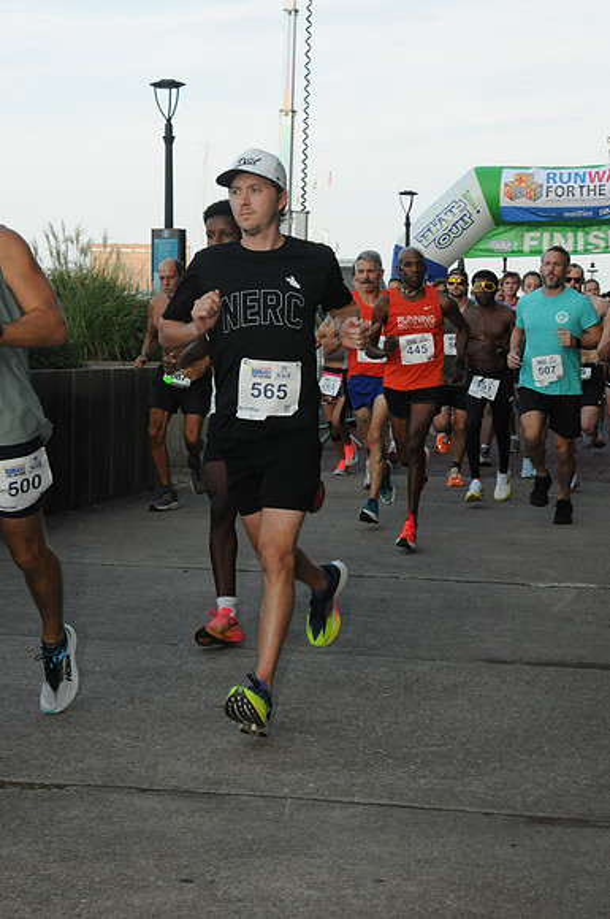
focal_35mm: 72
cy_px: 460
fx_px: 1835
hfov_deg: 18.9
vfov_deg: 28.1
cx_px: 305
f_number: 16
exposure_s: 1/250
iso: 800
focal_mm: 48
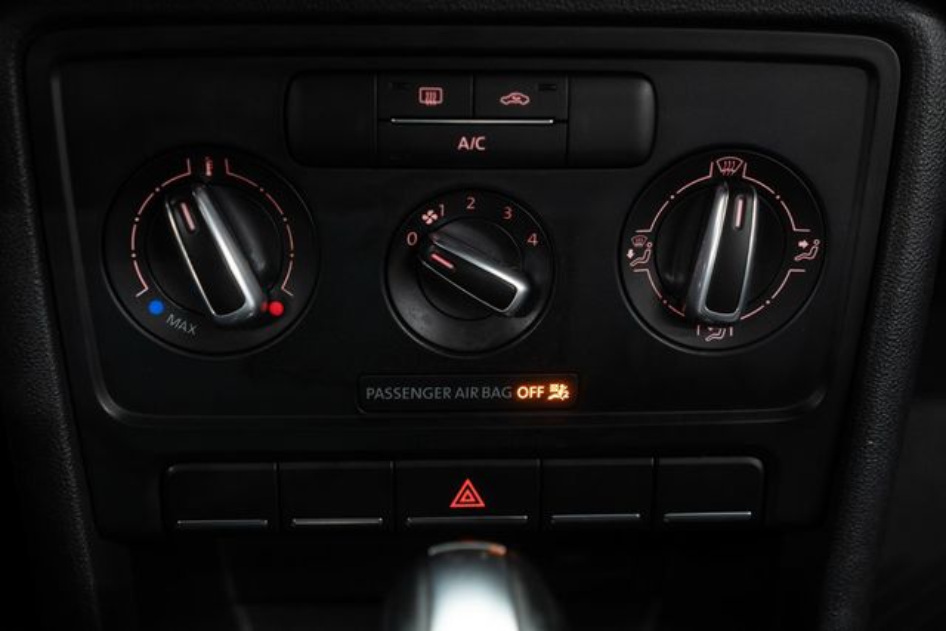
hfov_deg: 46.4
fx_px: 1104
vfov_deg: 31.9
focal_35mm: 42
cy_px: 316
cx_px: 473
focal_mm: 28
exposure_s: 1/40
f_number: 3.2
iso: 1000
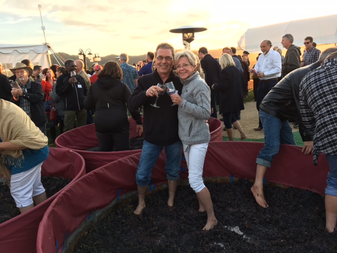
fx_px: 282
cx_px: 168
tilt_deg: -12.1
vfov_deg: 48.2
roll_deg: +3.8
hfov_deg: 61.7
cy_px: 126
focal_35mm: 29
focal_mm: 4.15
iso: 40
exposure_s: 1/120
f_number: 2.2
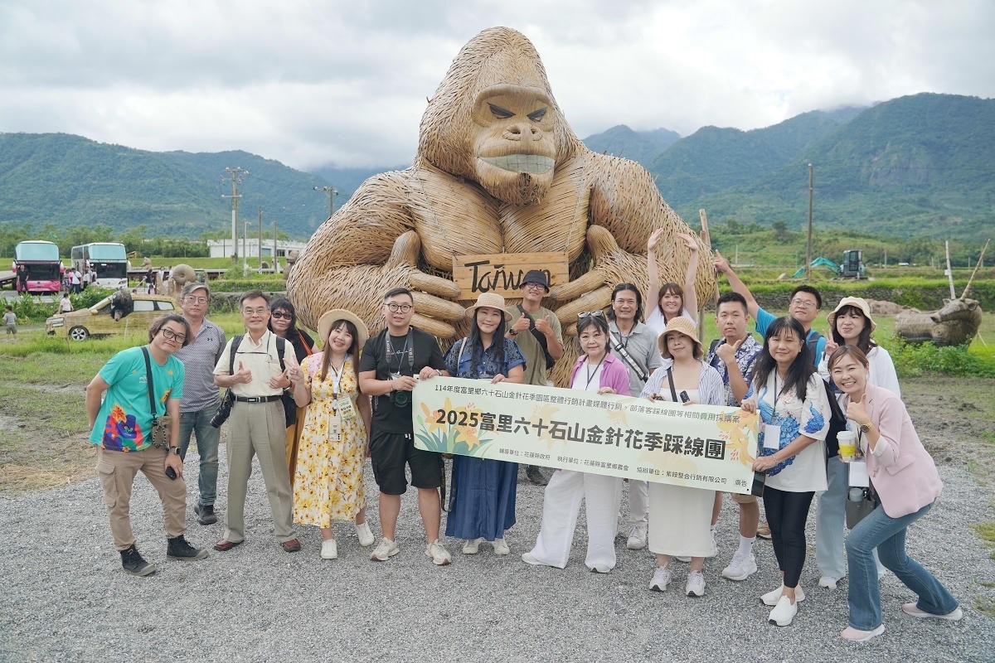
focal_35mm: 28
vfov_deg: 46.4
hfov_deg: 65.5
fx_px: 774
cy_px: 332
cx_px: 498
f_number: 4
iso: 200
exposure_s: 1/160
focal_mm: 28
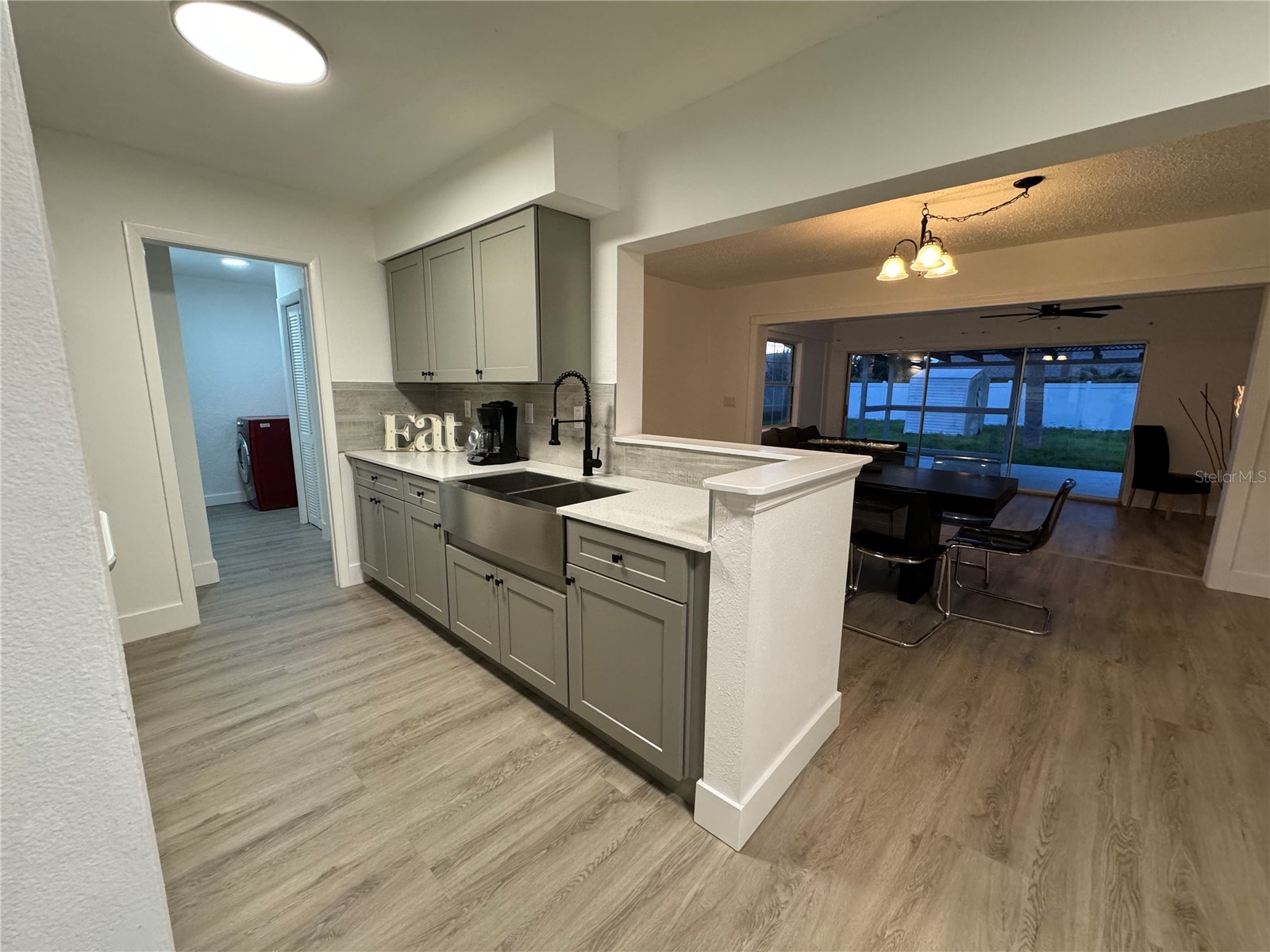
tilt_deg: -10.3
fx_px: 514
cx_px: 635
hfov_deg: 102.1
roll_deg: -0.7
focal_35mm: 14
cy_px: 476
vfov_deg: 85.7
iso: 320
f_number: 2.2
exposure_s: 1/120
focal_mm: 2.22
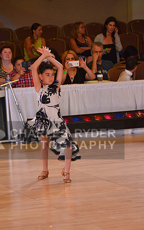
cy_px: 141
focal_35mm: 199
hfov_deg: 6.6
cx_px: 46
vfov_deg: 10.5
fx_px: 1248
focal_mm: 135
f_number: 5.3
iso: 2000
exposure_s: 1/250
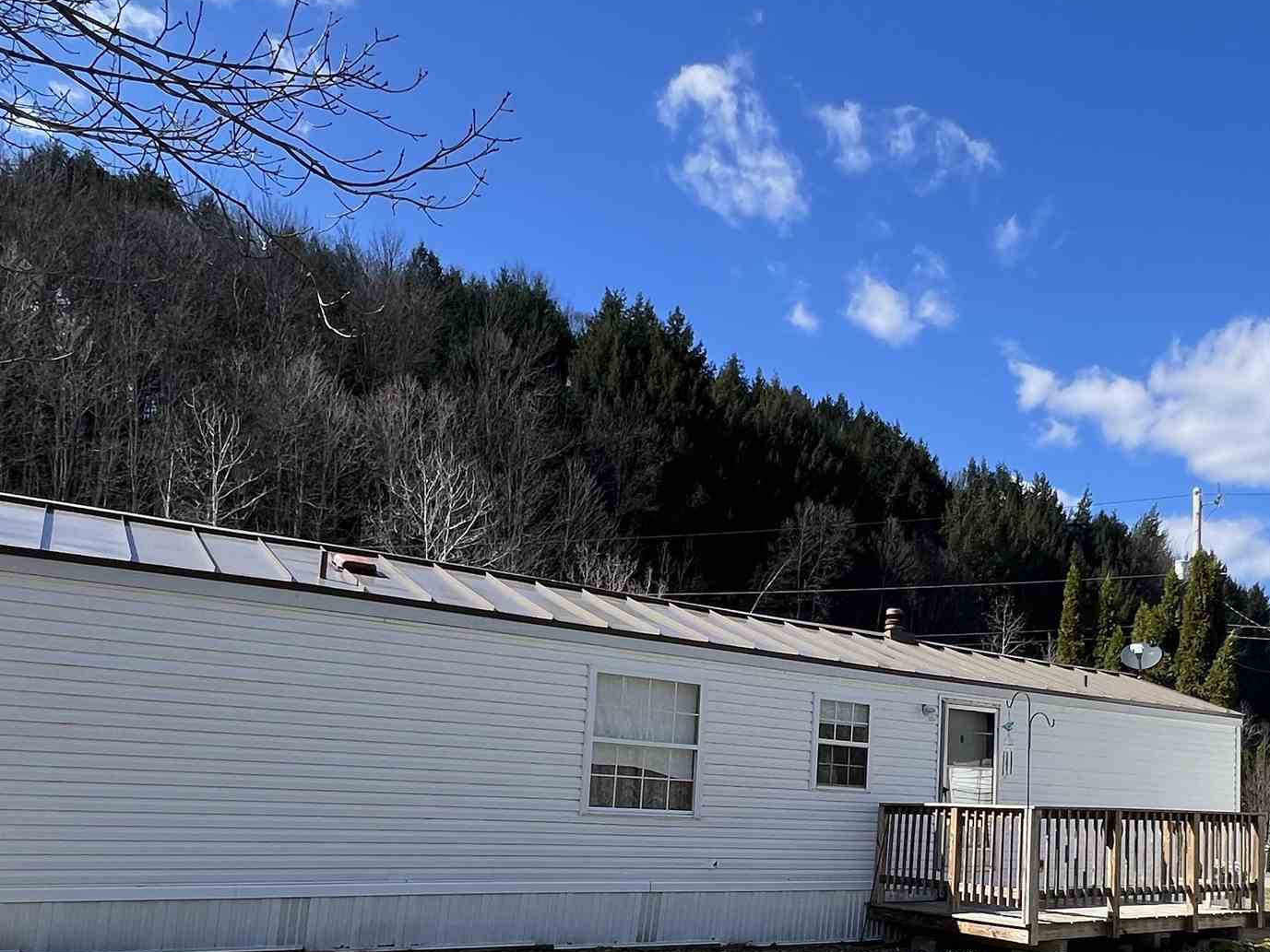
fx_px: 1064
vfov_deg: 46.5
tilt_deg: +5.1
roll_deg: -0.9
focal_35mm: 29
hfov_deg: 58.9
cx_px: 930
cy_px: 713
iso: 32
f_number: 1.8
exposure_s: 1/1014
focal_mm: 1.57
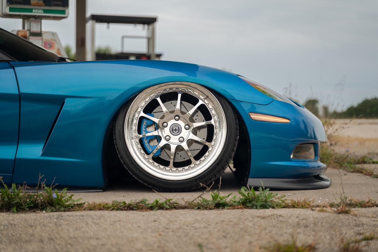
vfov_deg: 18.2
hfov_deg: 27.0
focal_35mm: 75
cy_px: 126
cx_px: 189
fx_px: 787
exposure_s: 1/125
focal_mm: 75
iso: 50
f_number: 2.8
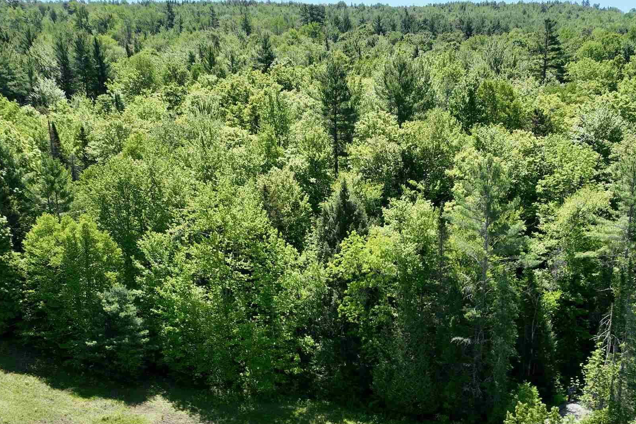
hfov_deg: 40.8
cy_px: 413
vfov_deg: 26.7
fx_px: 848
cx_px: 404
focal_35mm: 48
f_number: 2.8
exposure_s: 1/1250
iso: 130
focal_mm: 12.29
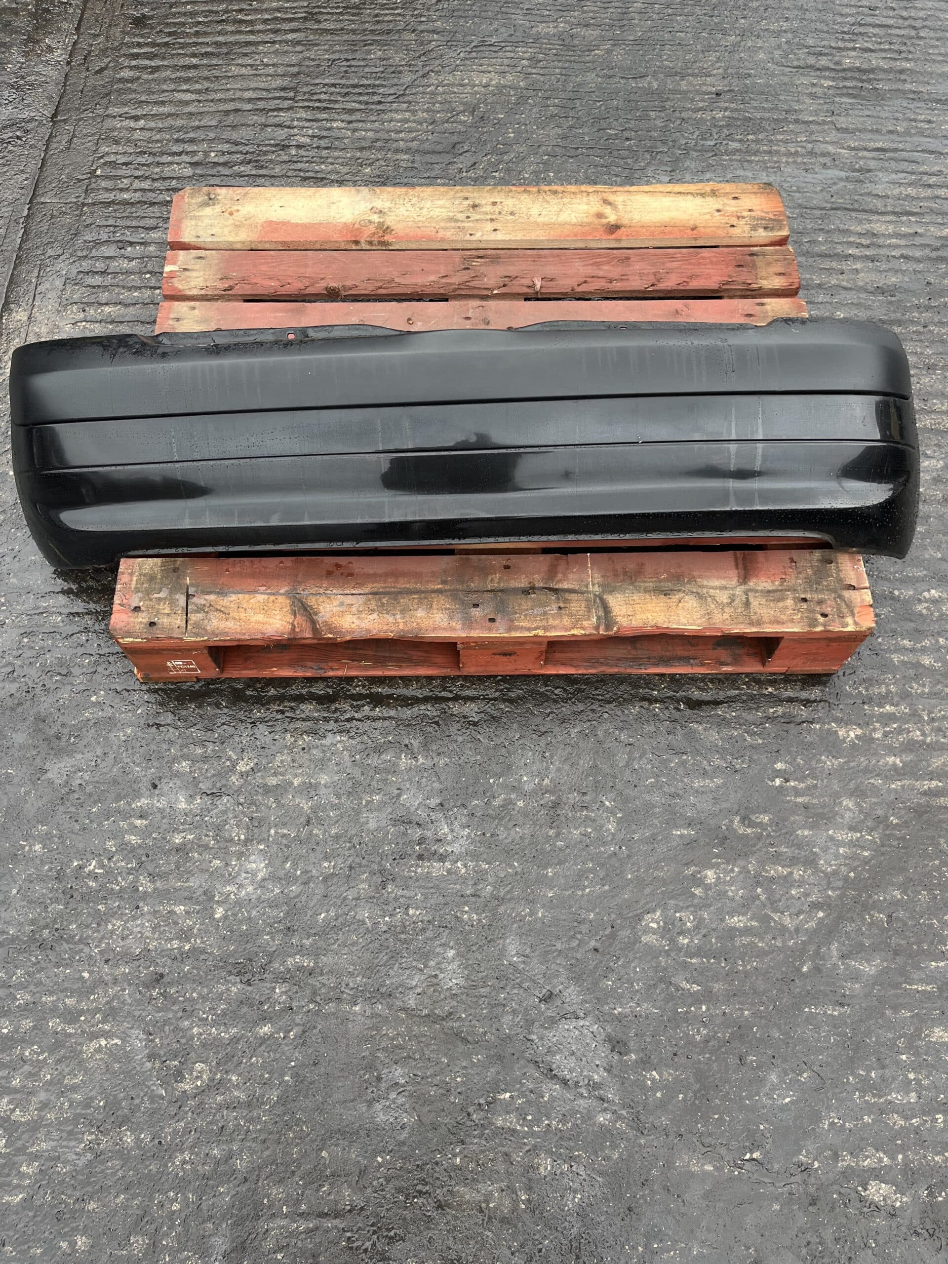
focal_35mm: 26
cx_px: 474
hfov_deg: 53.1
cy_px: 632
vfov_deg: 67.3
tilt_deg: -60.7
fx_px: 949
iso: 80
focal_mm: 5.1
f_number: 1.6
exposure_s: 1/122
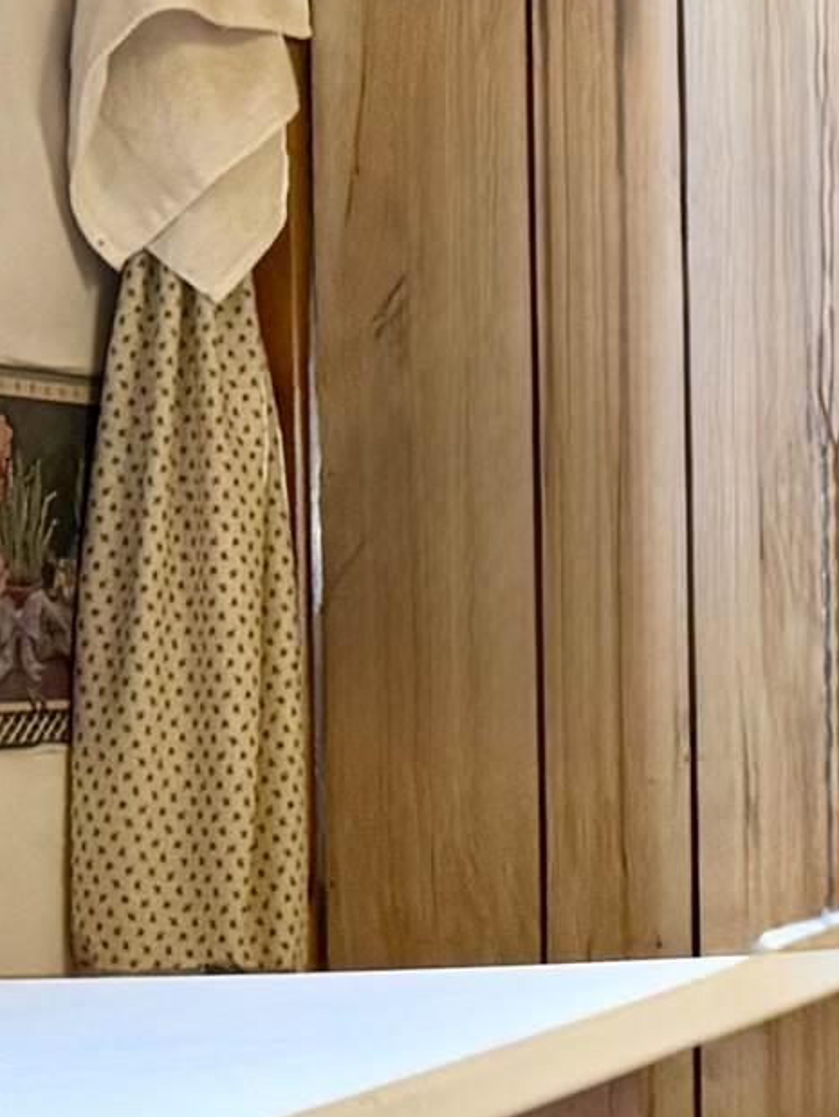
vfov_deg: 16.5
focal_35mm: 119
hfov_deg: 10.5
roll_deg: +0.5
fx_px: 3842
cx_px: 2090
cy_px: 733
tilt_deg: -1.0
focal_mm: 6.76
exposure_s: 1/60
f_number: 1.78
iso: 200
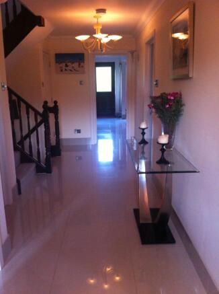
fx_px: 296
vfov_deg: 52.7
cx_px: 110
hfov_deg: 40.6
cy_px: 147
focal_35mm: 35
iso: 320
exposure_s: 1/15
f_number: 2.8
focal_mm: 3.85
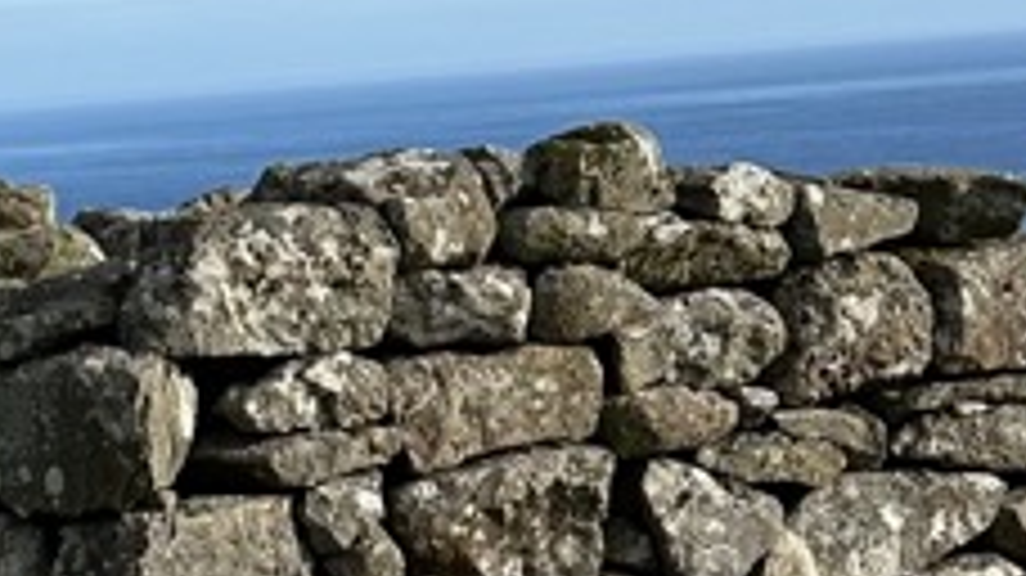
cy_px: 202
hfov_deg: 13.5
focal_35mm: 147
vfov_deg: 8.2
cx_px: -634
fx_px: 3997
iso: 80
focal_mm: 6.86
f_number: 1.78
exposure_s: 1/4016
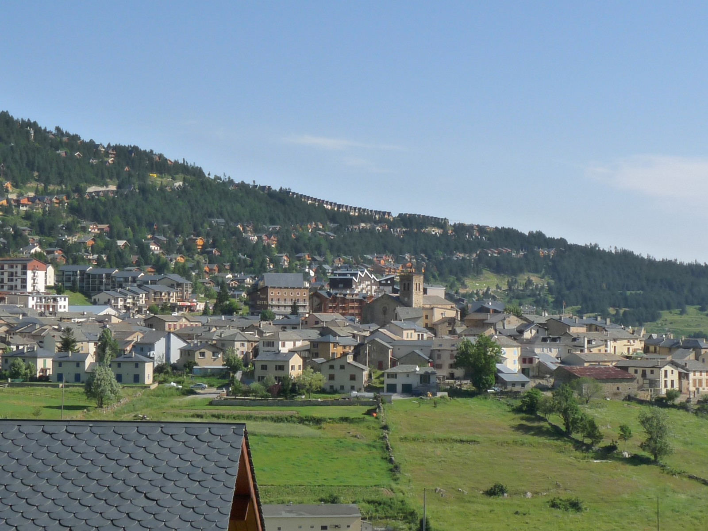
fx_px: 1902
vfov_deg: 15.9
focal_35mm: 93
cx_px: 354
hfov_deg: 21.1
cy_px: 266
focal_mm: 9.5
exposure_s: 1/400
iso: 160
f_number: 6.3
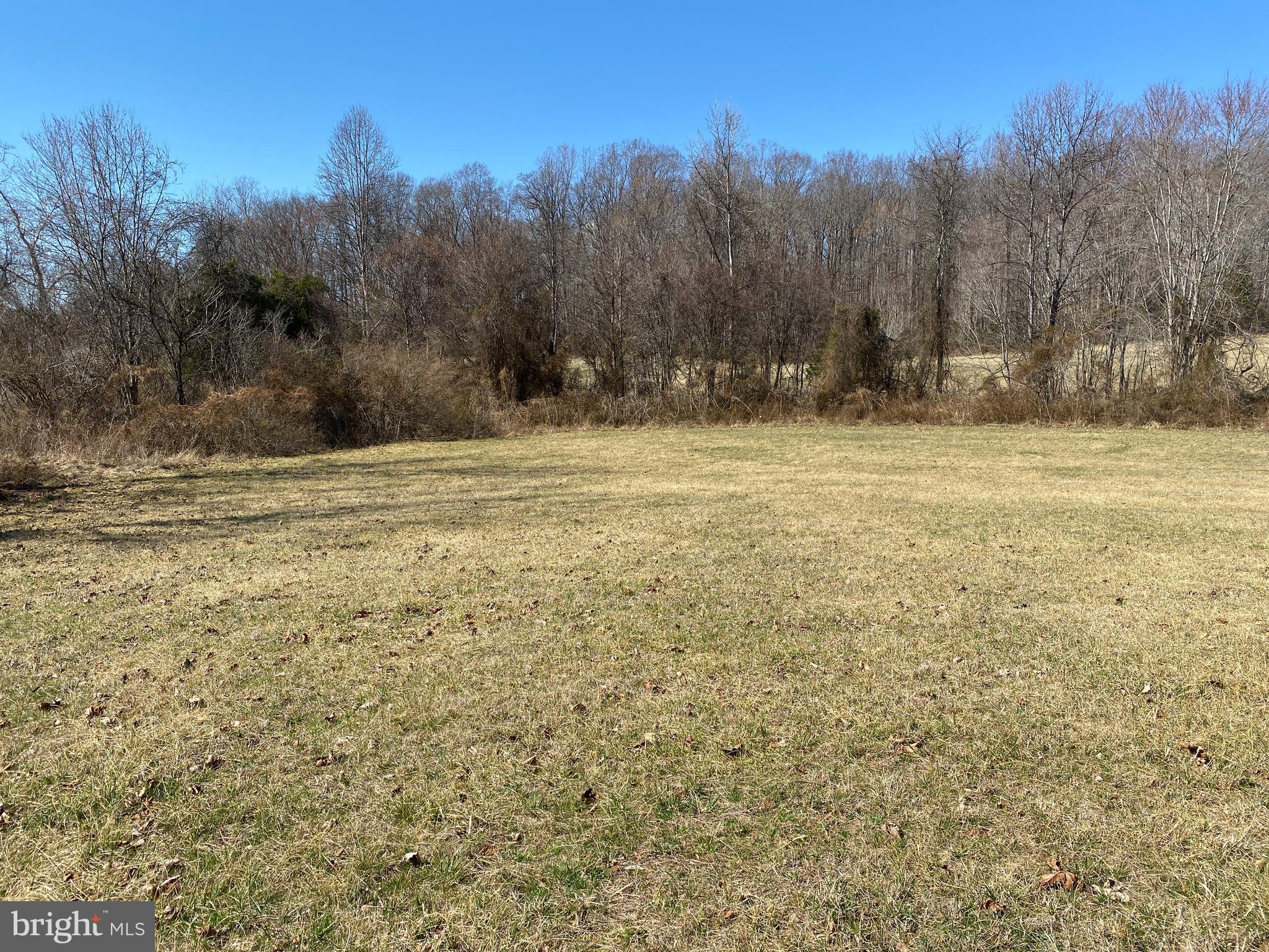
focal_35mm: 26
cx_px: 634
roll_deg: -1.1
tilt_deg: -6.2
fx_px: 953
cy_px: 476
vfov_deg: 53.1
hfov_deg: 67.3
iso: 32
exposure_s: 1/2358
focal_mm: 4.25
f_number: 1.8
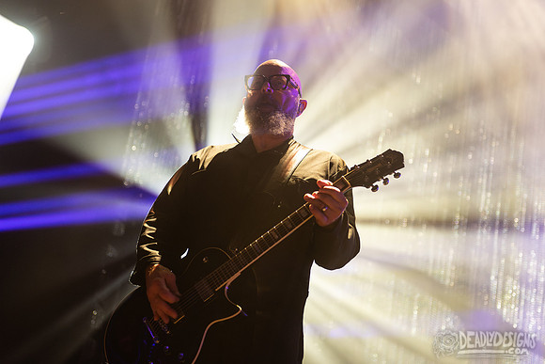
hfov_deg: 25.1
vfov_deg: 16.9
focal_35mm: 81
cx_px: 314
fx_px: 1221
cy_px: 154
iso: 2500
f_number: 3.2
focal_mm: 70
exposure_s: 1/200
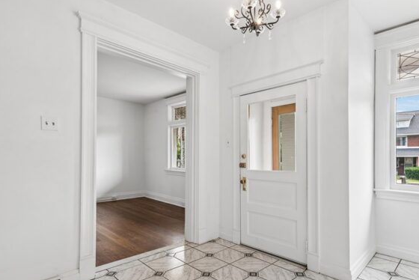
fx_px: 233
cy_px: 150
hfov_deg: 83.7
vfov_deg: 61.9
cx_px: 231
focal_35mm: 20
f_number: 11
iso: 50
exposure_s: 1/2.5
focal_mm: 14
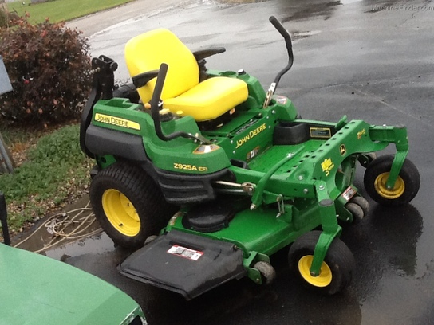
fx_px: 552
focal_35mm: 44
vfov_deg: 32.9
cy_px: 162
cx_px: 217
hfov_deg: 42.9
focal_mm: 2.03
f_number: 2.4
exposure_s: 1/120
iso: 80
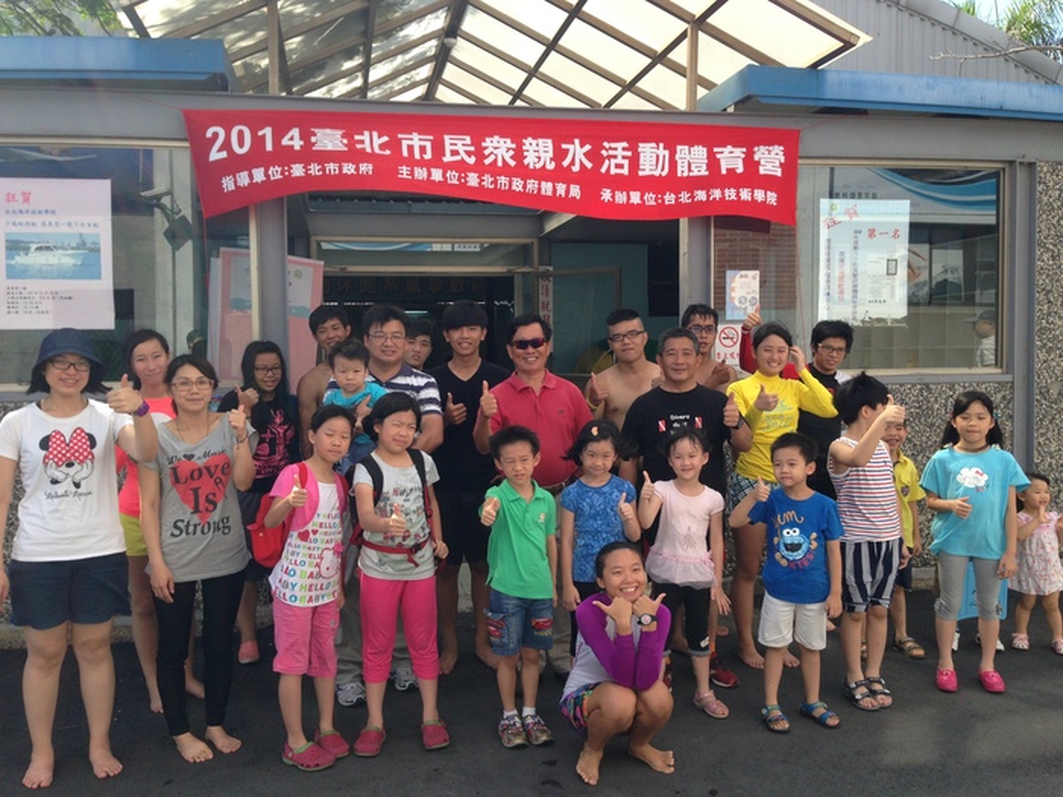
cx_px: 532
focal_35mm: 33
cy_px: 398
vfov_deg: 42.9
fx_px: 1013
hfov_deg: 55.4
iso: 50
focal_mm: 4.12
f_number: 2.4
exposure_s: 1/493
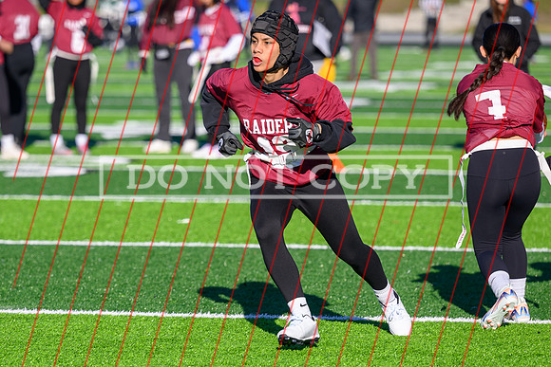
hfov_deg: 9.0
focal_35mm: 228
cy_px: 251
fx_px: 3495
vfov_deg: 6.0
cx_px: 215
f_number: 3.2
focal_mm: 155
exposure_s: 1/1600
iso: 110
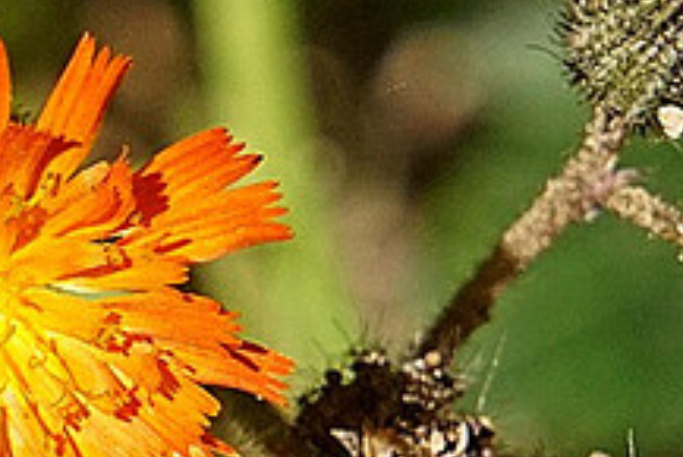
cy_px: 414
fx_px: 22003
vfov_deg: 1.2
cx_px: 308
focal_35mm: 1159
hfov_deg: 1.8
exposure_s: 1/1000
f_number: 10
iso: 800
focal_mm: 210
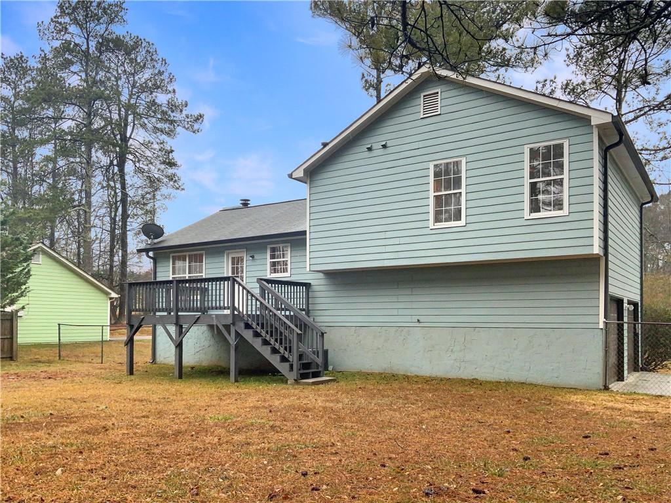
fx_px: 562
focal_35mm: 29
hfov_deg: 61.7
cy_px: 252
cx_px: 336
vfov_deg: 48.2
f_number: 1.8
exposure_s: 1/419
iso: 16
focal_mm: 3
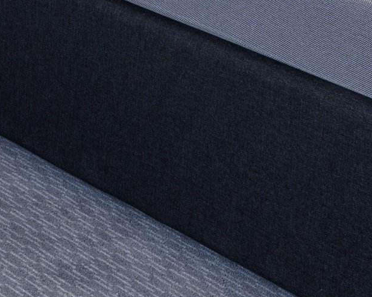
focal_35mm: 146
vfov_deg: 9.3
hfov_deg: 13.0
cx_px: -22
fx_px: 1607
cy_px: -436
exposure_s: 1/4
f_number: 8
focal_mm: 24
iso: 100
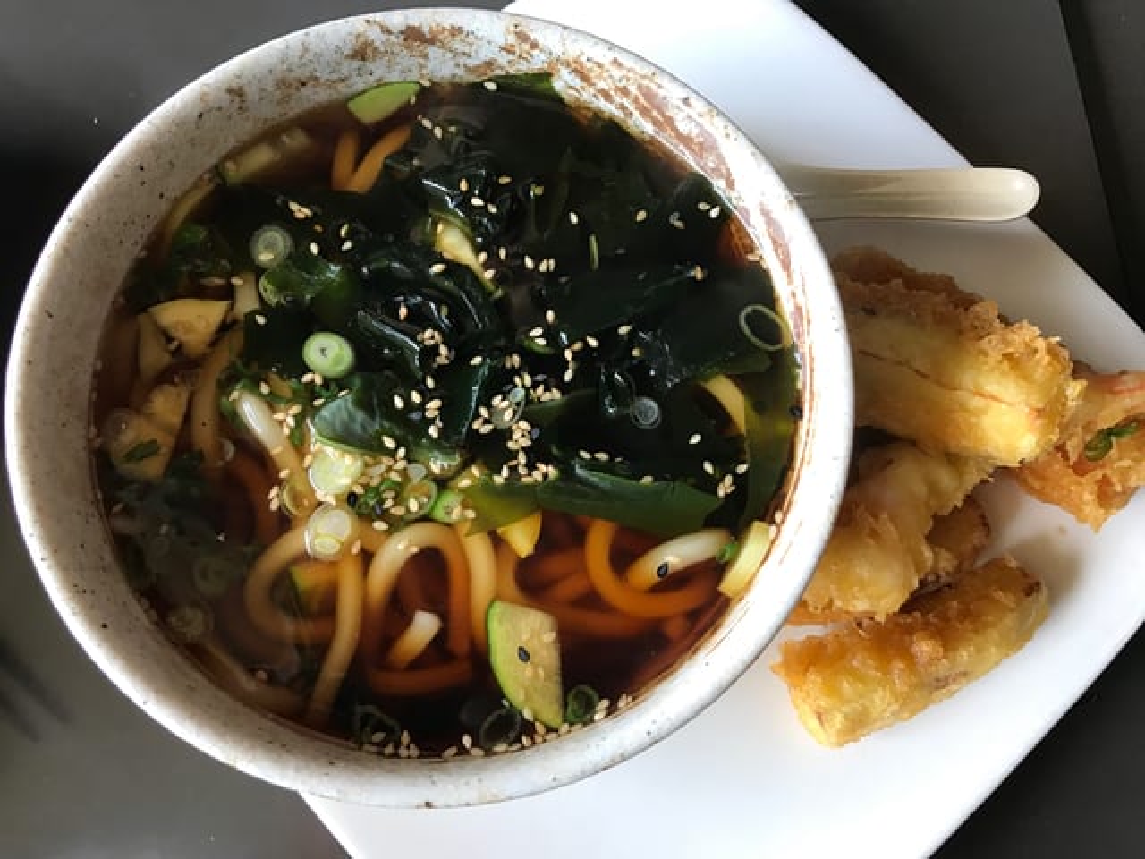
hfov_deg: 63.4
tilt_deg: -75.2
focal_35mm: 28
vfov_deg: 49.7
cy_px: 430
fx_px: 926
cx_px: 572
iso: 25
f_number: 1.8
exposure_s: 1/30
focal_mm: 3.99
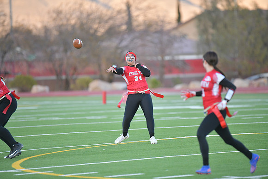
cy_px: 90
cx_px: 134
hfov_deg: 6.9
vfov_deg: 4.6
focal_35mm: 300
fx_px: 2234
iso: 2200
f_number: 2.8
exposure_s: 1/3200
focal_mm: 300
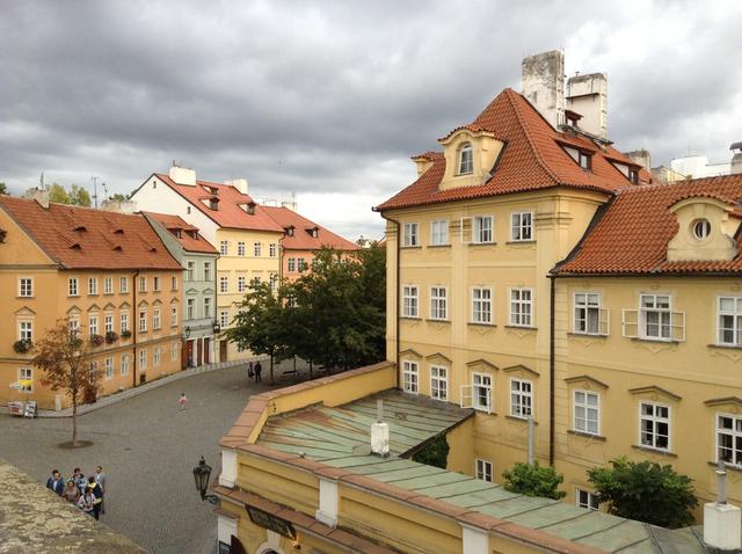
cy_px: 277
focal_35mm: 33
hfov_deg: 55.4
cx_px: 371
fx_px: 706
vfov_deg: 42.8
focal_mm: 3.3
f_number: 2.4
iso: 50
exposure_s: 1/120
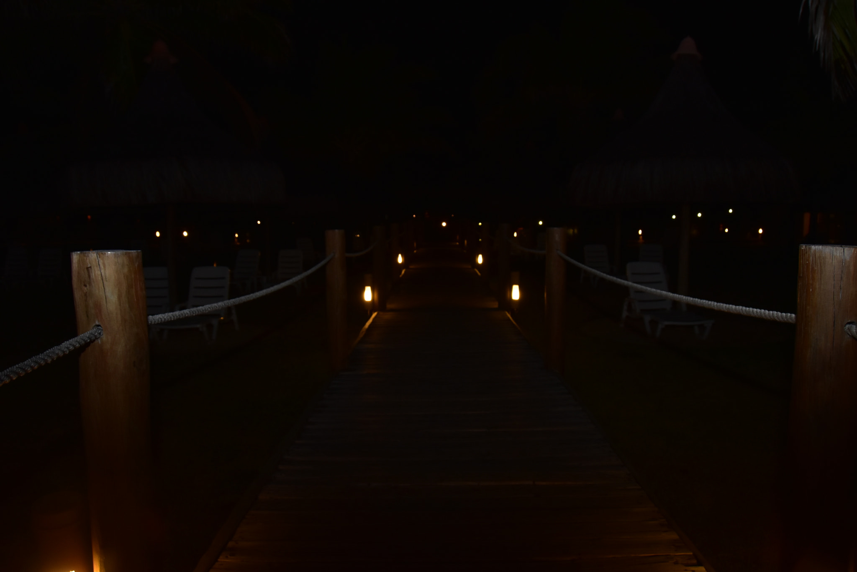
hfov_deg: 67.4
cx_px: 428
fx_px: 643
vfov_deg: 47.9
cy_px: 286
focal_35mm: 27
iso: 640
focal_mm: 18
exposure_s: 1/50
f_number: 6.3
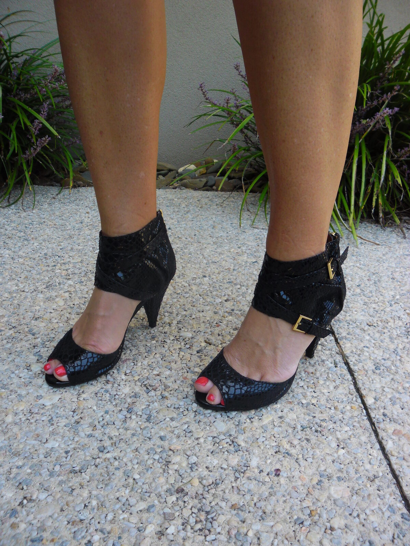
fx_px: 426
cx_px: 205
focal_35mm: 27
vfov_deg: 65.3
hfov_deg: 51.4
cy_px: 273
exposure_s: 1/112
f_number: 3.5
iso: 80
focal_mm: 4.9
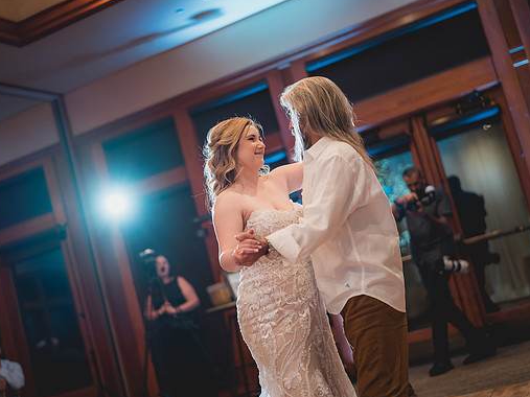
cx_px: 254
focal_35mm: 55
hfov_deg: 34.9
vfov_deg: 26.5
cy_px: 197
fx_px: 842
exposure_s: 1/400
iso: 1250
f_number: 1.4
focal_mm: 50
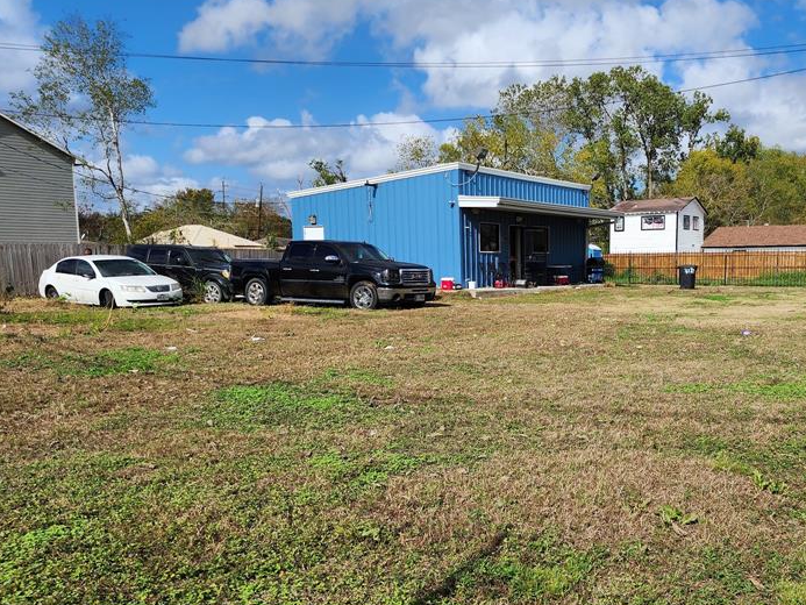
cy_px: 356
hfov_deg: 52.6
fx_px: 792
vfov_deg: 41.7
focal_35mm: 34
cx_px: 555
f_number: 1.8
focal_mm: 6.4
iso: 12
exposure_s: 1/1690
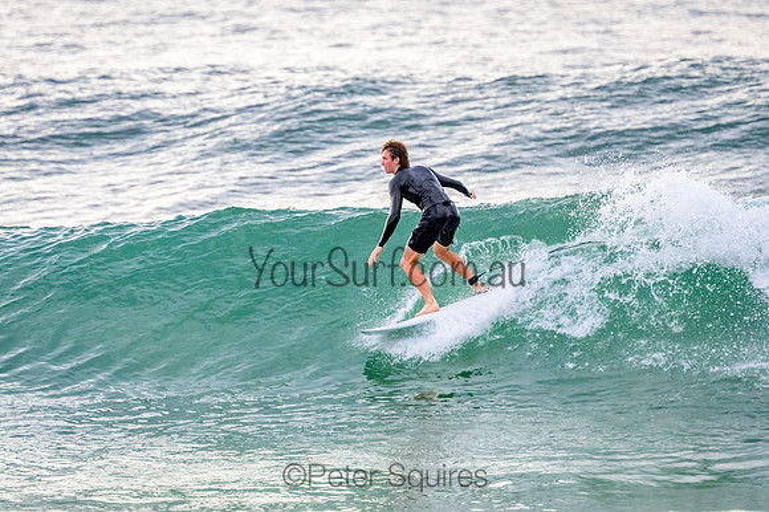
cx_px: 384
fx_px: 12809
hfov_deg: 3.4
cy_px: 256
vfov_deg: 2.3
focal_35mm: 600
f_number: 5.6
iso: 1400
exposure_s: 1/2500
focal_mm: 400
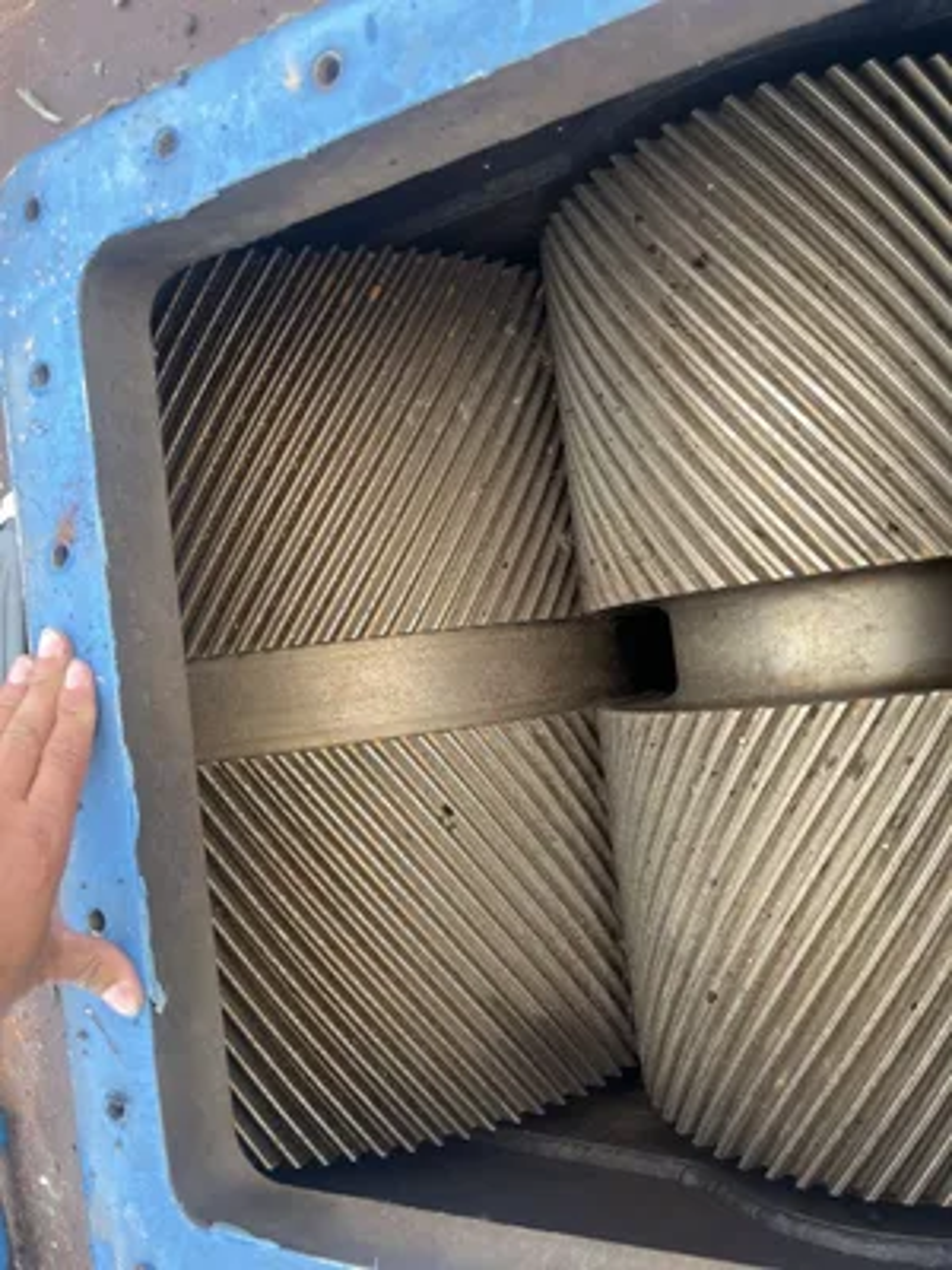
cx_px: 476
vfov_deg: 67.3
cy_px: 635
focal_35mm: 26
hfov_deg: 53.1
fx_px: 953
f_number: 1.6
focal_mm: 5.1
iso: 40
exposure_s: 1/122
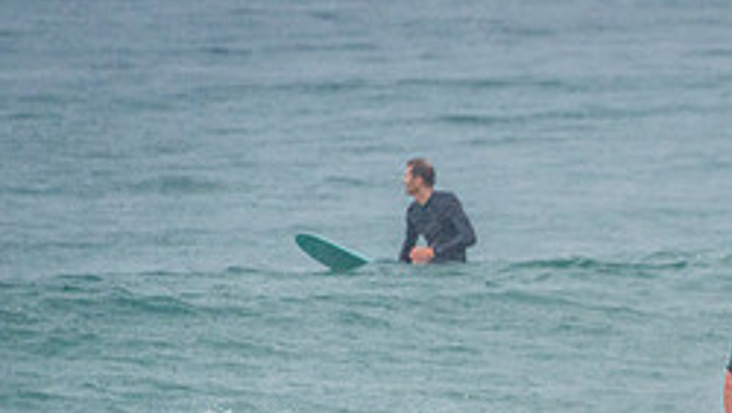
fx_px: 28764
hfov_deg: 1.5
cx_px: 935
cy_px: 476
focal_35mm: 1481
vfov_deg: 0.8
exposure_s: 1/320
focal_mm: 500
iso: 900
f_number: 5.6
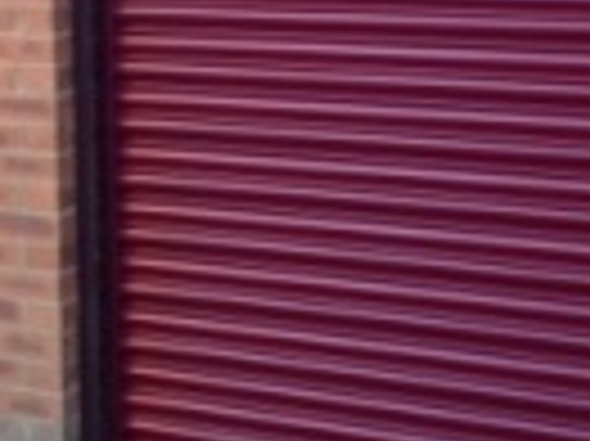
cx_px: 135
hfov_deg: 15.2
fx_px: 2197
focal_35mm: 129
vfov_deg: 11.4
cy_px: 14
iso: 64
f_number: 2.4
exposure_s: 1/60
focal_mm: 4.12
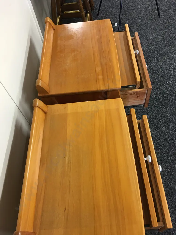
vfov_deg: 61.7
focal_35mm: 29
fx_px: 197
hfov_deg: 48.2
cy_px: 118
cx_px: 88
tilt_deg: -56.6
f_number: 2.2
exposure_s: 1/17
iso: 64
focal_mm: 4.15
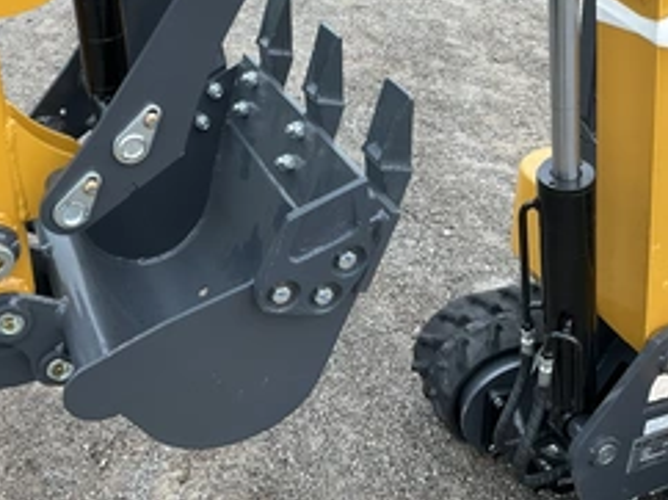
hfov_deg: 39.1
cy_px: 88
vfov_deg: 29.4
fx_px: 925
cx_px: 210
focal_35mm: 48
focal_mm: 3
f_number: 1.8
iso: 25
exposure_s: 1/122
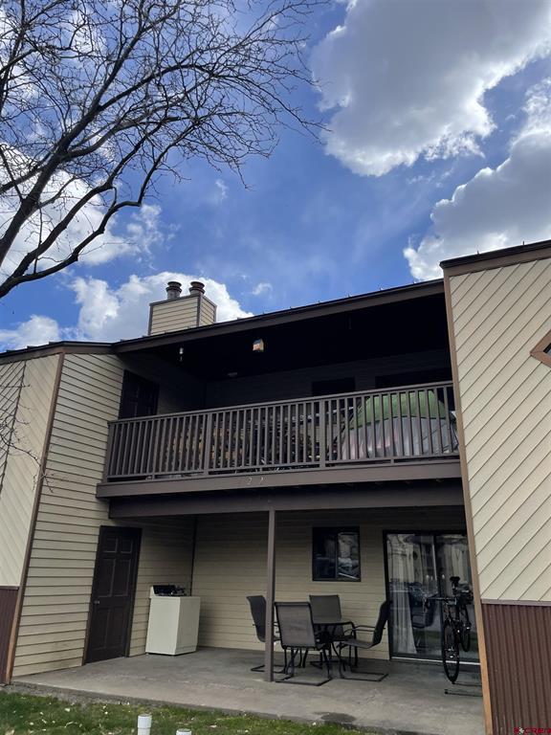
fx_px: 552
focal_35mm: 26
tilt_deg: +20.2
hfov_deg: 53.1
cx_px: 276
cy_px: 368
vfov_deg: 67.3
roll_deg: -1.1
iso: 32
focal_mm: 4.2
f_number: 1.6
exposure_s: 1/2174
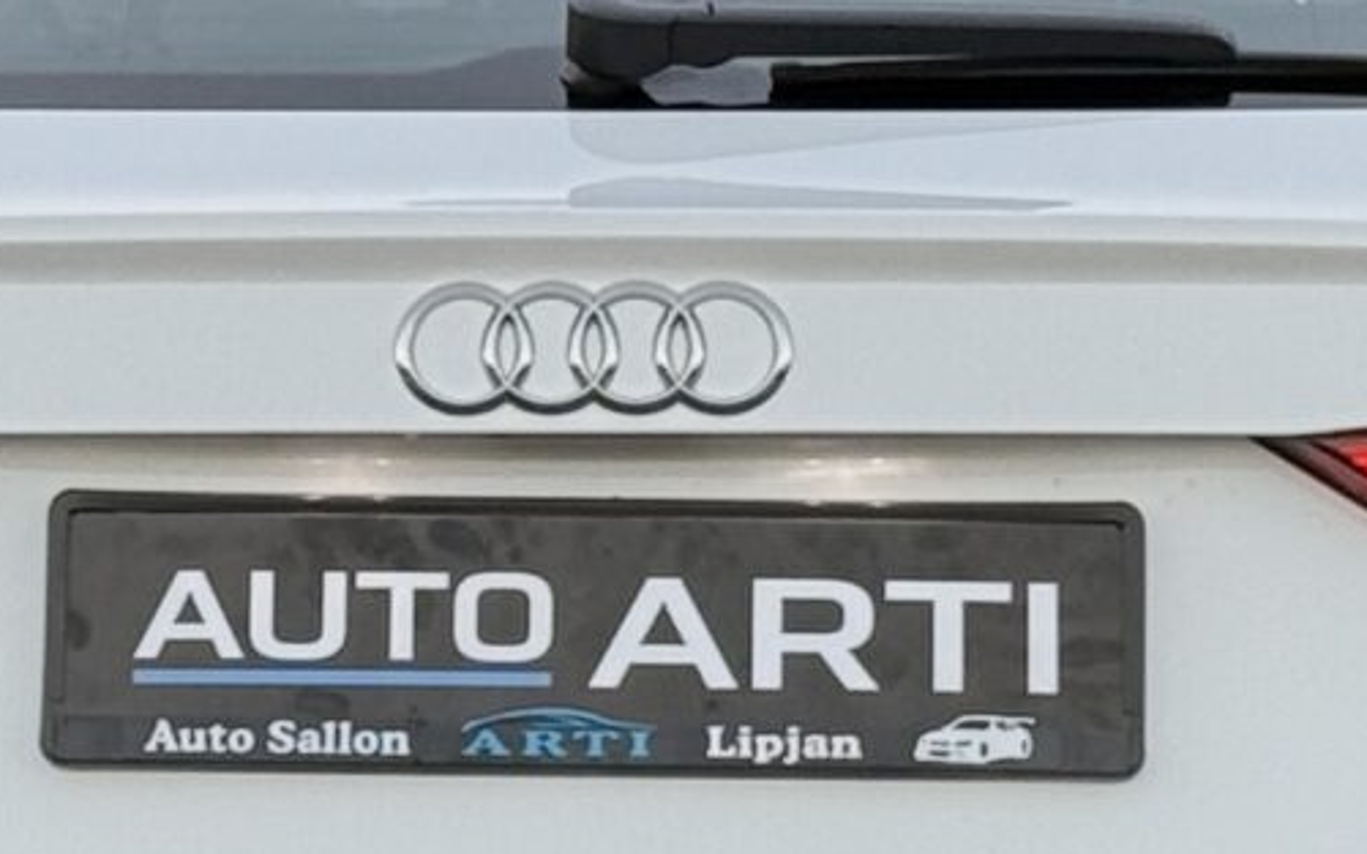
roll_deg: -0.2
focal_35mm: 260
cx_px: 679
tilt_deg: -0.5
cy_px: -90
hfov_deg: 8.1
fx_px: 9685
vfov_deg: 5.0
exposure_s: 1/121
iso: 50
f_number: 1.78
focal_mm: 6.76
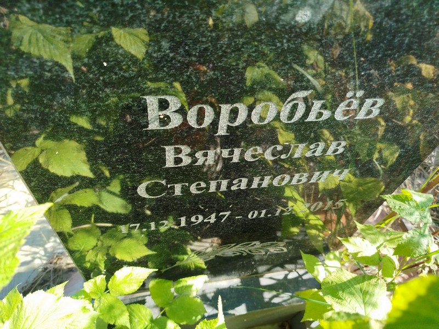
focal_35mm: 24
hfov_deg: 71.6
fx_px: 304
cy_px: 164
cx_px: 220
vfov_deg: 56.8
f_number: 1.7
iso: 50
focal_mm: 5.31
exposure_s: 1/163
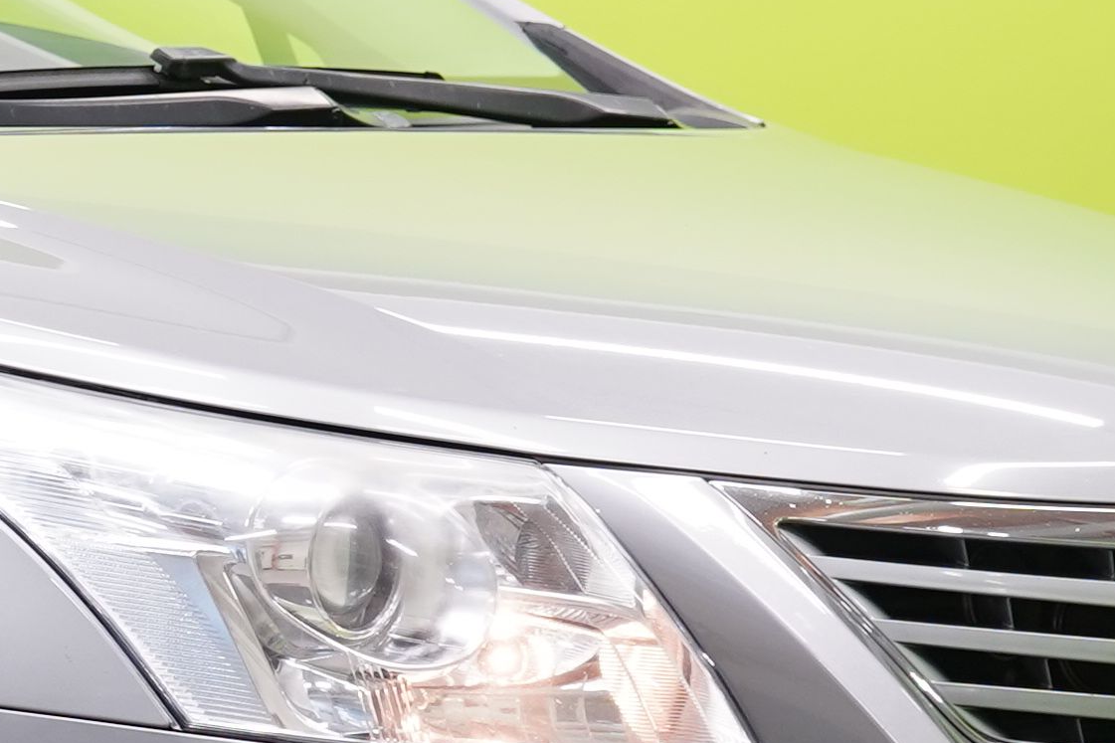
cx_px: -613
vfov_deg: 5.3
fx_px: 7958
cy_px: 342
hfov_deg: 7.8
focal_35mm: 257
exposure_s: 1/25
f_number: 5
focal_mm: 48
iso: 400
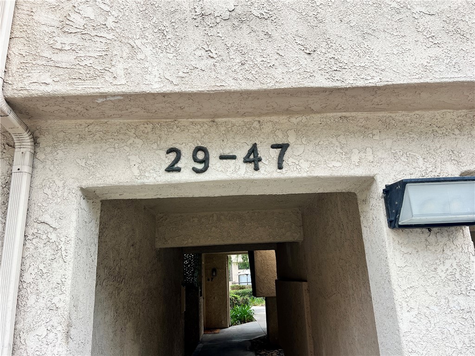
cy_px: 178
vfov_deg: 53.1
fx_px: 357
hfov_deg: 67.3
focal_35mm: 26
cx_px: 238
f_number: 1.5
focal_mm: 5.7
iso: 50
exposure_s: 1/646
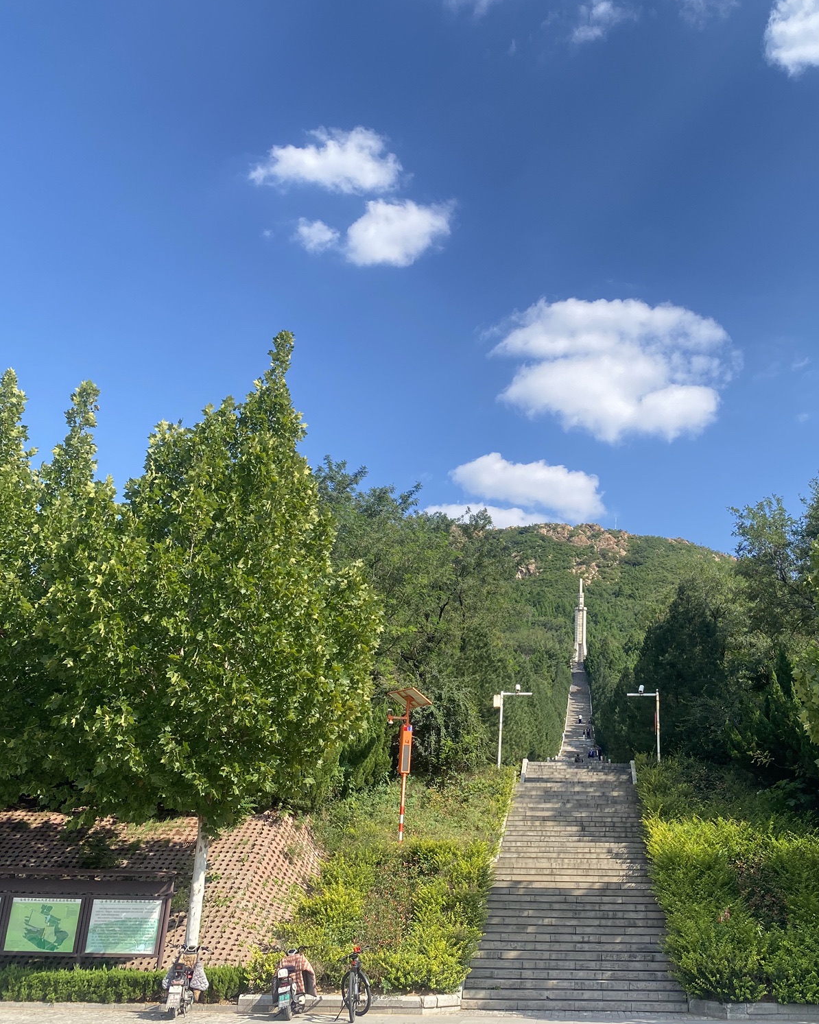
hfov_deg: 42.4
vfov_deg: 52.9
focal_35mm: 34
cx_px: 587
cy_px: 510
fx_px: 1030
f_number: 1.8
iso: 32
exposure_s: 1/1653
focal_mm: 4.25
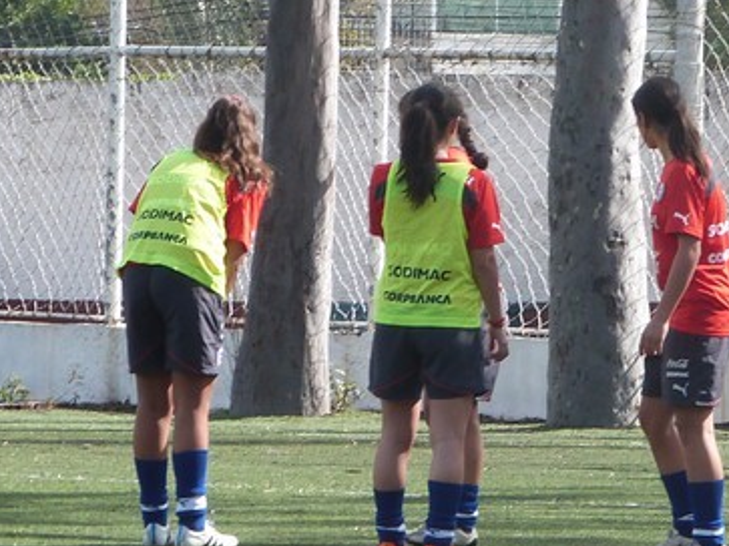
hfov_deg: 4.5
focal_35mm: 437
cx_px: 368
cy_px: 255
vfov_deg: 3.4
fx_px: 9200
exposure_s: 1/250
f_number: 4.5
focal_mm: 27.9
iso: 100
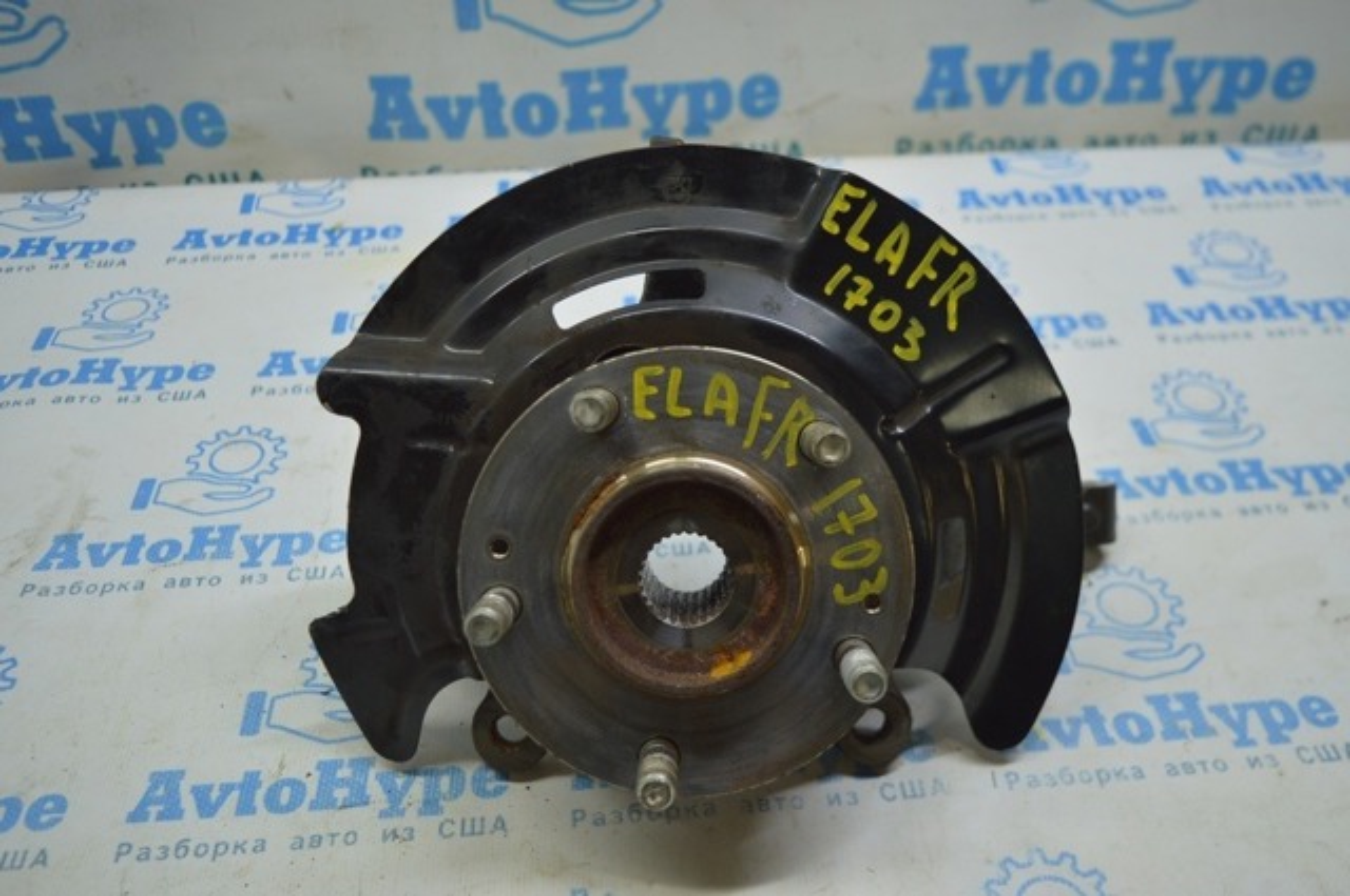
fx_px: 1236
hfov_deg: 57.3
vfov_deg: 39.9
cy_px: 448
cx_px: 675
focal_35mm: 33
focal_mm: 22
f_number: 3.8
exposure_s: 1/100
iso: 400
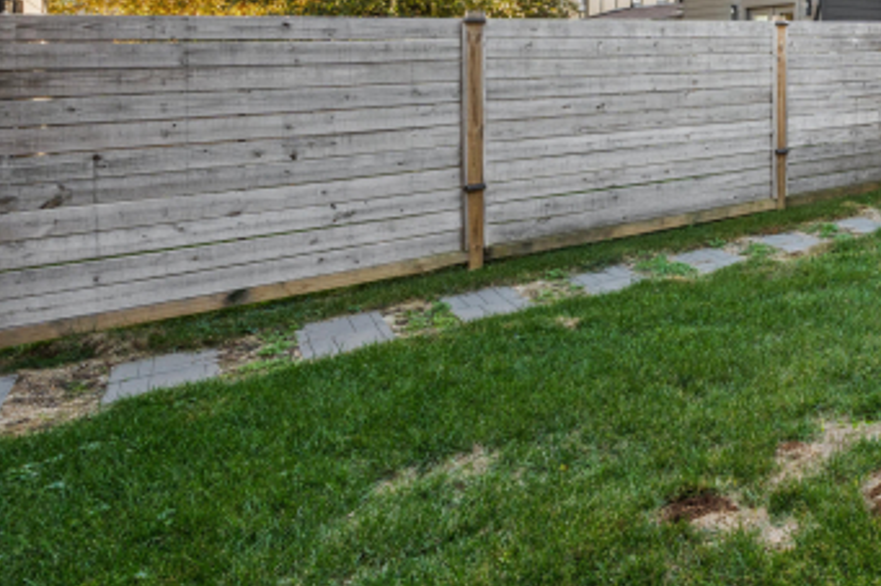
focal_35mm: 35
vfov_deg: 35.7
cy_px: 52
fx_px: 848
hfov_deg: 43.7
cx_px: 948
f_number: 9
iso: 400
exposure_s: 1/320
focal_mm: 10.5
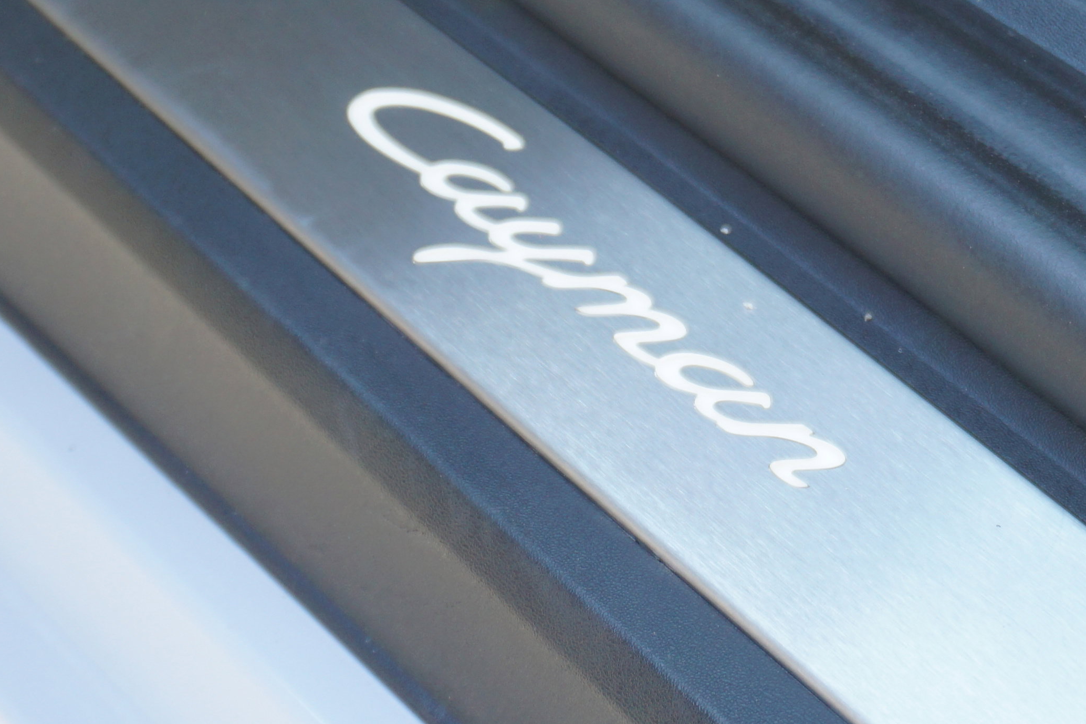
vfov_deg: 11.6
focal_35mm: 117
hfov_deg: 17.2
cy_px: 48
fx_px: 3529
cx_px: 986
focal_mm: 28
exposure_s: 1/60
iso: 200
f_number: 4.5
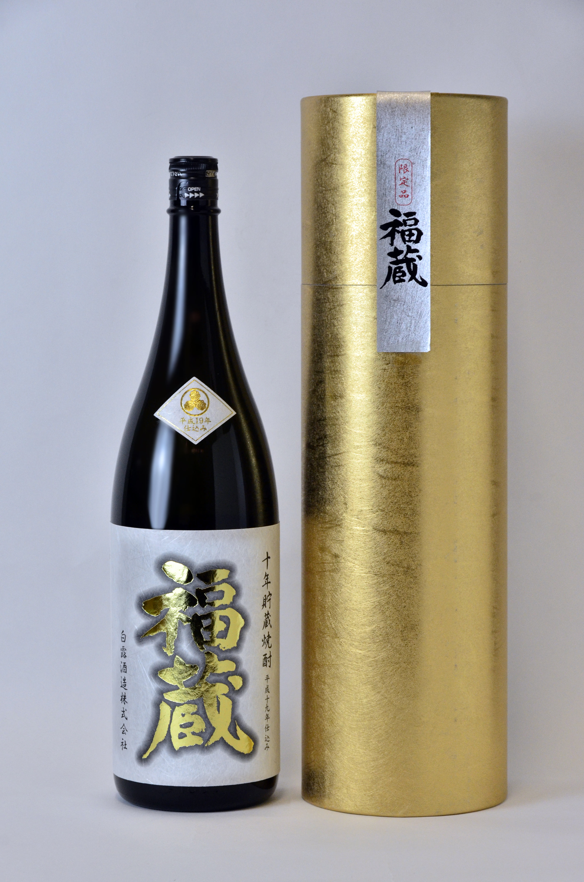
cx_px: 292
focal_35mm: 112
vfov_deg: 18.2
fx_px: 2750
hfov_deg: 12.1
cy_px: 441
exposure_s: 1/50
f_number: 10
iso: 800
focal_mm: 75
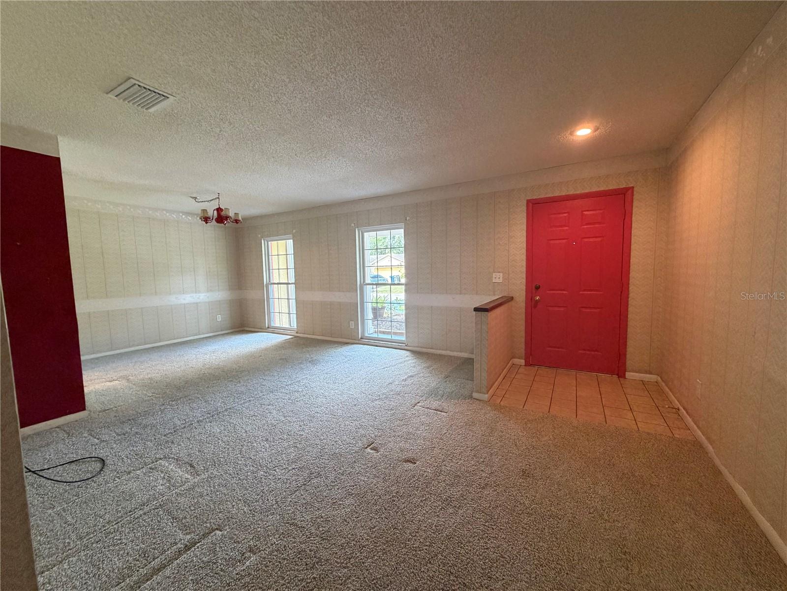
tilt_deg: -5.1
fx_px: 318
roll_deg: +1.1
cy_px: 296
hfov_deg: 102.1
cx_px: 394
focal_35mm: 14
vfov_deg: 85.7
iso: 320
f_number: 2.2
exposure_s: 1/60
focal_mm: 2.22
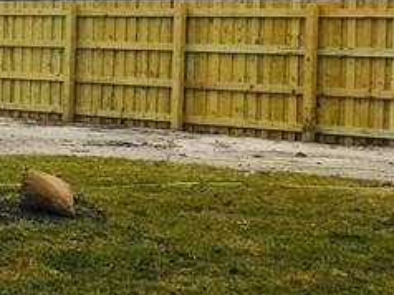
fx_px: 1421
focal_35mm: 125
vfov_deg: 11.8
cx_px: -424
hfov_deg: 13.3
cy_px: 60
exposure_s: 1/1183
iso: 25
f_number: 2.2
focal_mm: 4.15
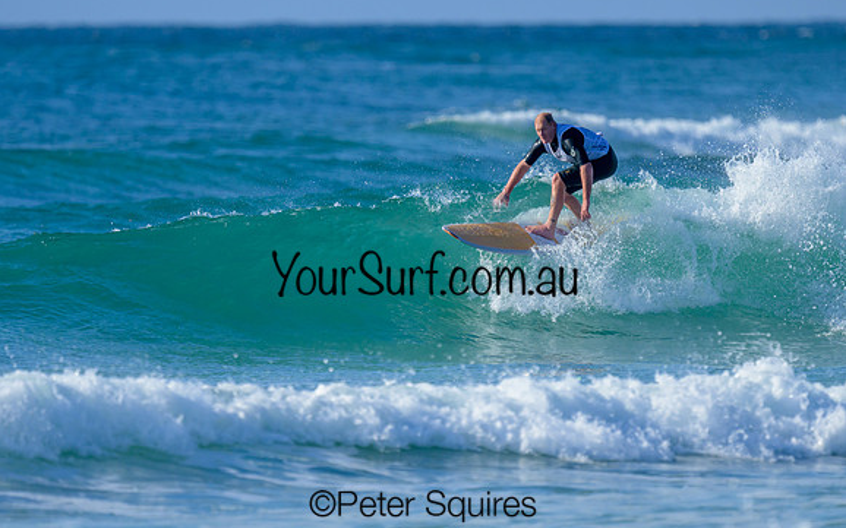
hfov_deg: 1.9
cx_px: 425
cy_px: 329
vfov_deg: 1.2
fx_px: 25956
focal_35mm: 1126
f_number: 6.3
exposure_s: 1/2000
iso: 320
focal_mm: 800
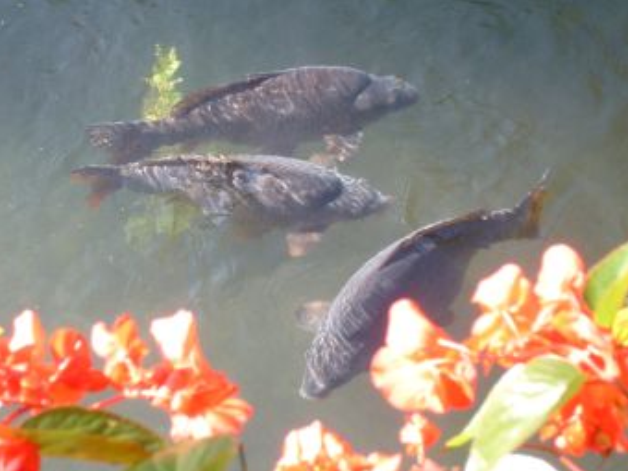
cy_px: 213
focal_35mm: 106
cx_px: 266
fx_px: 1923
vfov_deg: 14.0
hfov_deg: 18.5
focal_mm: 12
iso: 80
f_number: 3.9
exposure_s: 1/90
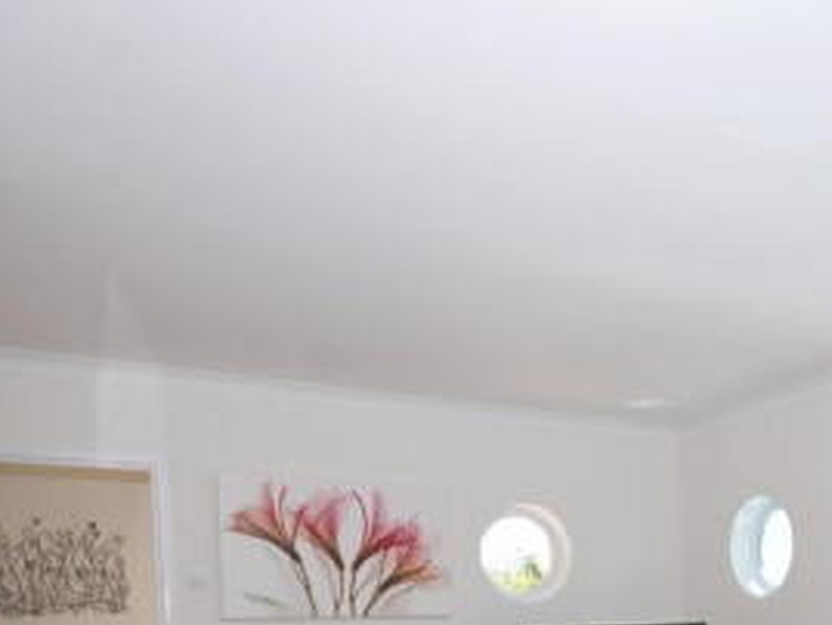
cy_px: 642
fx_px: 842
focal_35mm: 35
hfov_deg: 49.0
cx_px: 685
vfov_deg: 36.2
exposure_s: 1/100
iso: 200
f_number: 5
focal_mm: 10
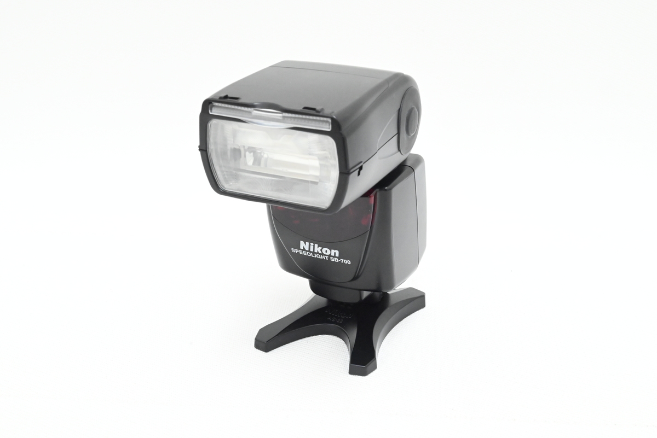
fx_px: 913
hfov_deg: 39.6
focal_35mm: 50
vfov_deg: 27.0
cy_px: 219
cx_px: 328
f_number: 16
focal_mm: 50
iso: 10000
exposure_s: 1/50
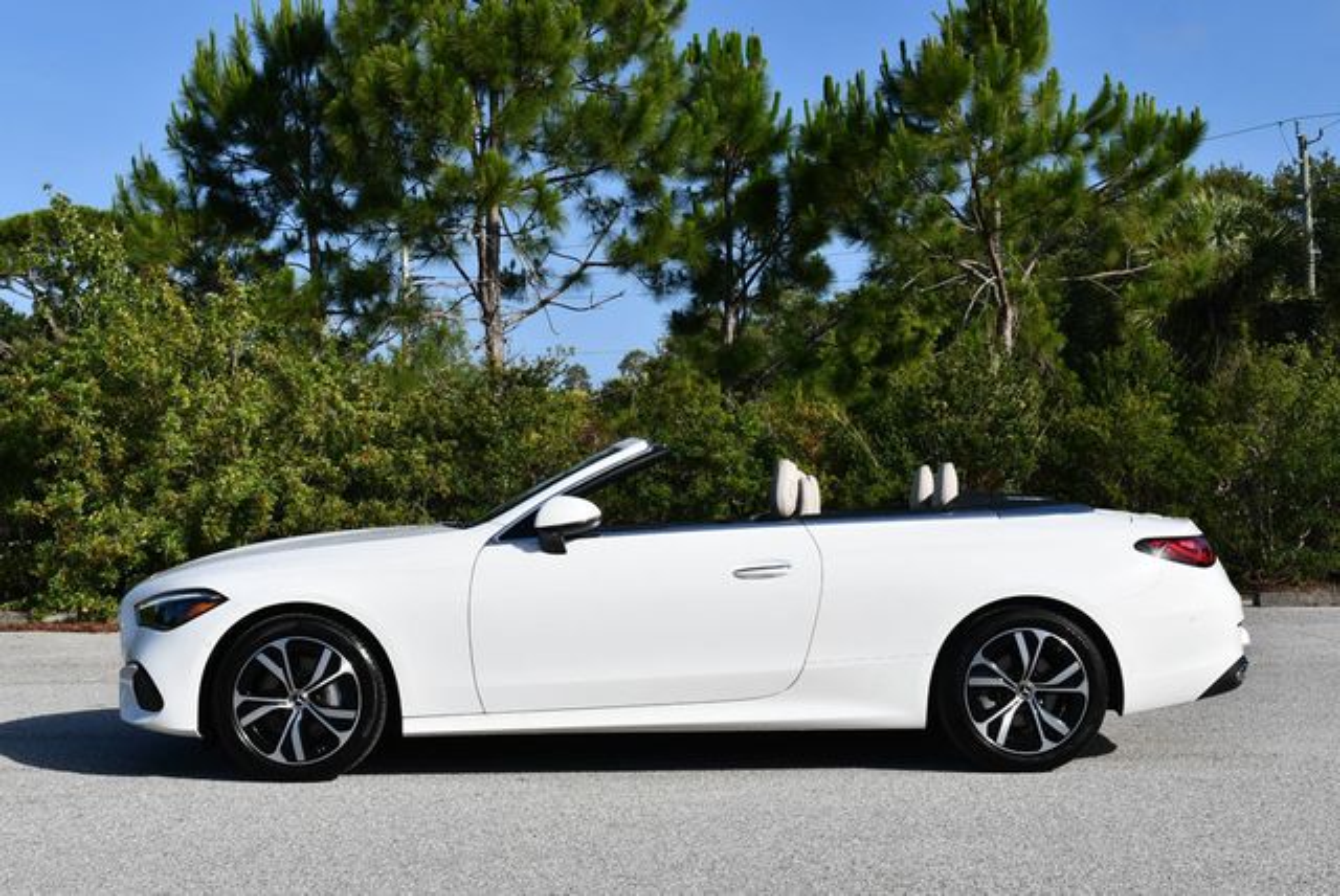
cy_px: 448
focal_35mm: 48
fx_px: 1788
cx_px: 670
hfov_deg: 41.1
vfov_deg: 28.1
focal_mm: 24
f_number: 9
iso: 100
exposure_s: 1/320
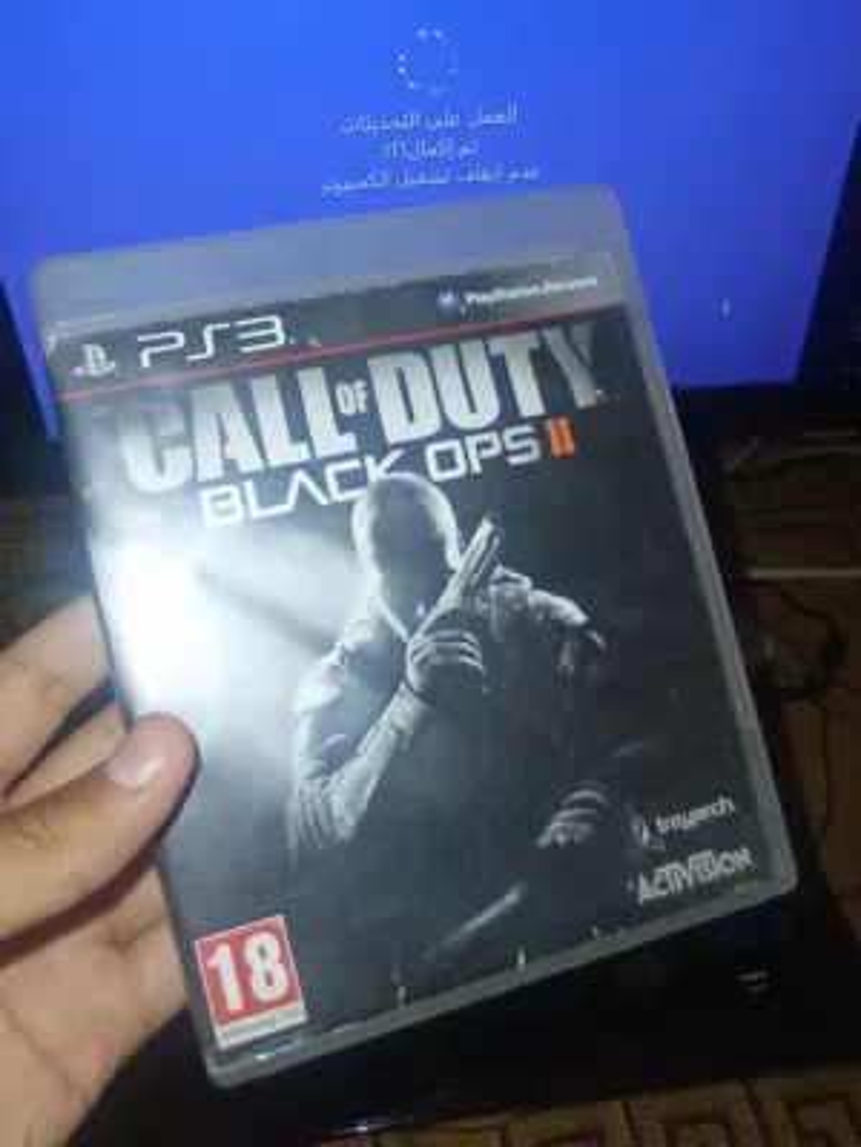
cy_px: 574
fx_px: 531
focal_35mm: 16
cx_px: 430
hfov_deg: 78.1
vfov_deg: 94.5
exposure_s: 1/50
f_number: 2.2
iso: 160
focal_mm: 1.65
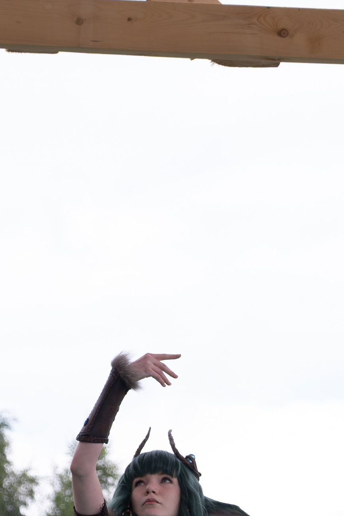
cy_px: 622
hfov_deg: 5.7
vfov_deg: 8.4
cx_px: 193
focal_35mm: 243
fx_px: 3485
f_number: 4
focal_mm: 55
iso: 320
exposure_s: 1/1250
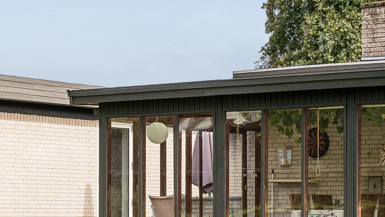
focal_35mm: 125
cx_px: 400
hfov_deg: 16.7
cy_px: 242
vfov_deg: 9.6
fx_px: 1277
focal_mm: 32
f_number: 8
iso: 200
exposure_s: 1/160
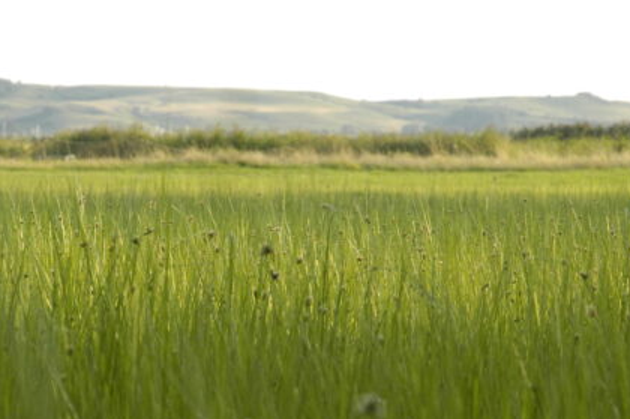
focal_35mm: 192
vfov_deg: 7.1
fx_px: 3356
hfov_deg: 10.7
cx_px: 166
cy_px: 379
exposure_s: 1/160
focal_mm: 70
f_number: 6.3
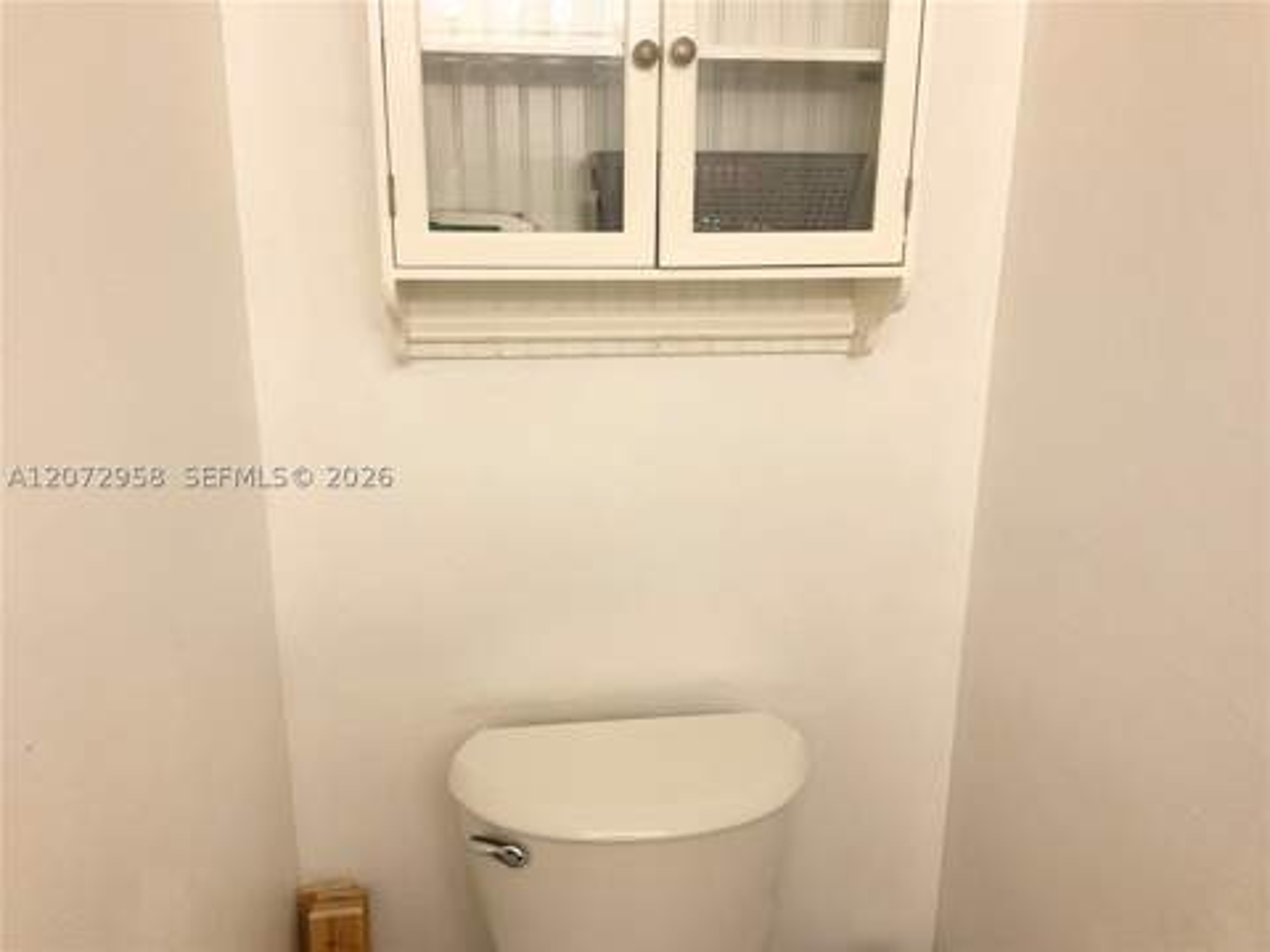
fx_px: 1064
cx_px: 635
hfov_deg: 61.7
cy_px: 476
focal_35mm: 29
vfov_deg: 48.2
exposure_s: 1/120
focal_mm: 3
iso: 64
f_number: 1.8
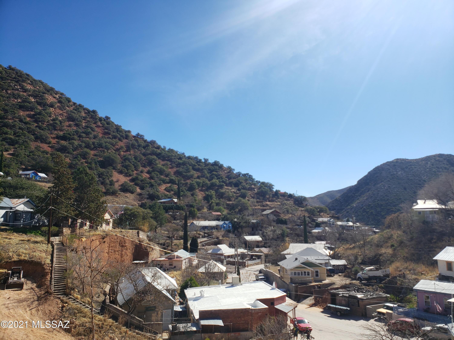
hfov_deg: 67.3
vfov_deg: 53.1
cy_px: 170
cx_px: 227
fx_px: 341
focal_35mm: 26
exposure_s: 1/1491
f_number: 2.4
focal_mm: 4.3
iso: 50
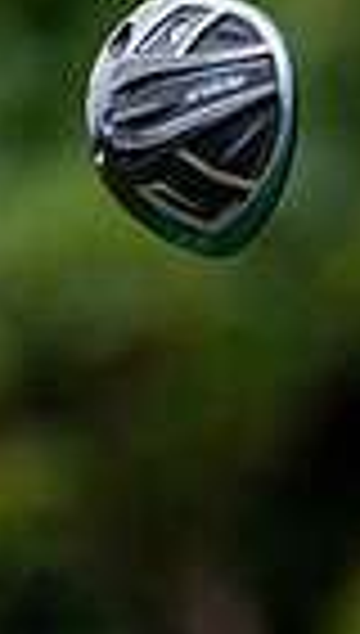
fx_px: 47797
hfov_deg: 0.4
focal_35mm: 2835
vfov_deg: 0.8
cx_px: 1220
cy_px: -74
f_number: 5.6
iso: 800
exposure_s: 1/1250
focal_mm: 440
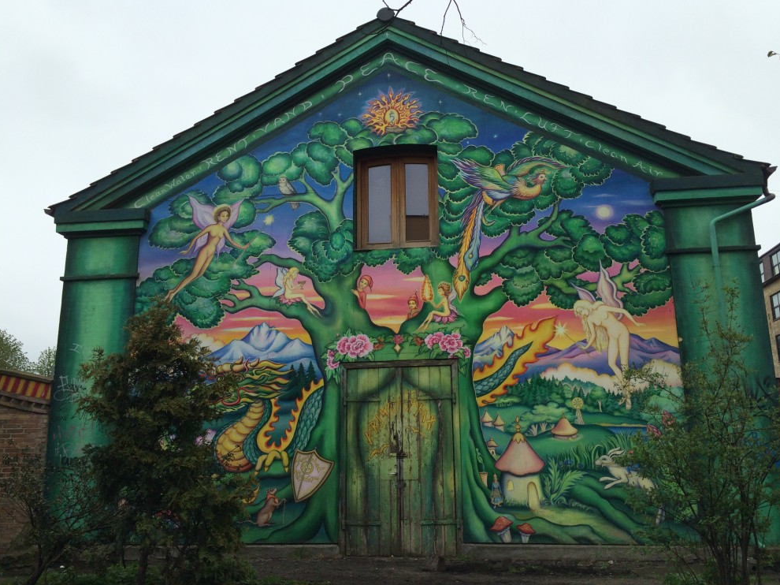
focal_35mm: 30
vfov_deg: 46.8
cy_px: 283
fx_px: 676
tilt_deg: +12.9
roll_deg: +0.2
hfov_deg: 60.0
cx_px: 400
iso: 32
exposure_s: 1/789
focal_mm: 4.15
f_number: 2.2
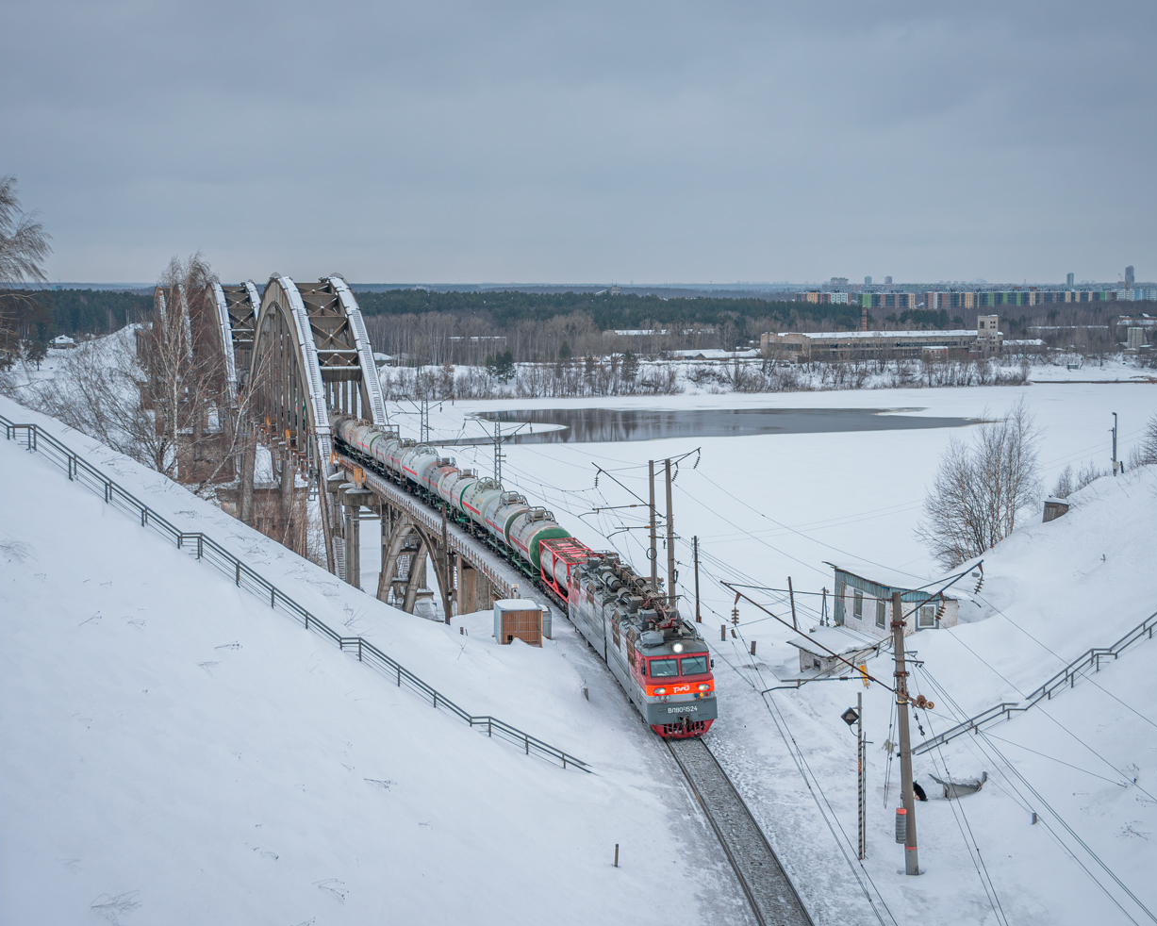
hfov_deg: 34.1
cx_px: 563
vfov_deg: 27.6
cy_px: 464
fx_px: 1884
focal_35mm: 55
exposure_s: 1/400
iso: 400
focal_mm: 48
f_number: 3.5
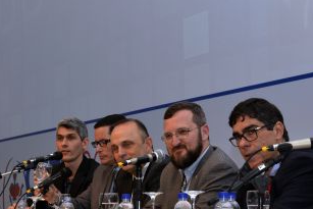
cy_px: 185
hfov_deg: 22.5
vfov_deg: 15.4
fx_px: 765
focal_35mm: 88
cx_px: 286
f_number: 5.6
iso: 1000
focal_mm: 45
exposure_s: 1/160
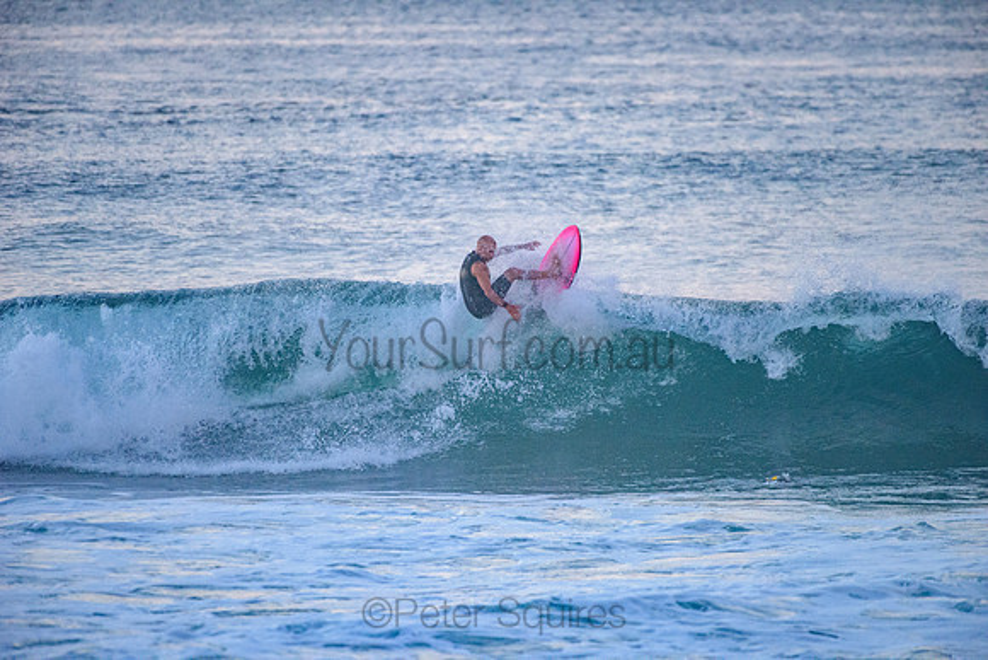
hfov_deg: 4.1
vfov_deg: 2.8
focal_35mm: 500
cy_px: 330
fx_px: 13725
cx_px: 494
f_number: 5.6
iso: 3200
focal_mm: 500
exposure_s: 1/500
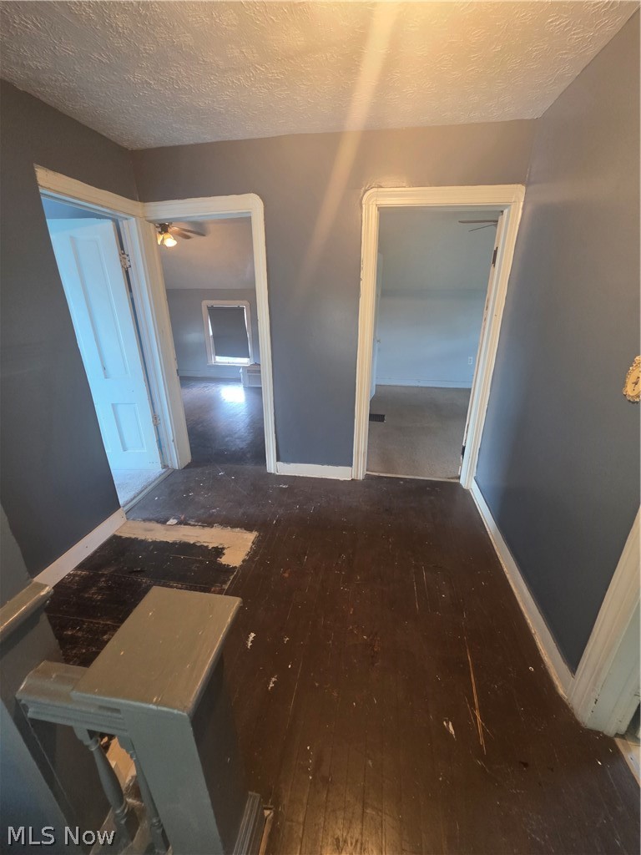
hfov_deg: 89.9
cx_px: 320
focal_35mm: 13
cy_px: 428
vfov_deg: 106.2
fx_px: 321
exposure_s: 1/60
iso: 400
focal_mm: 2.2
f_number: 1.9
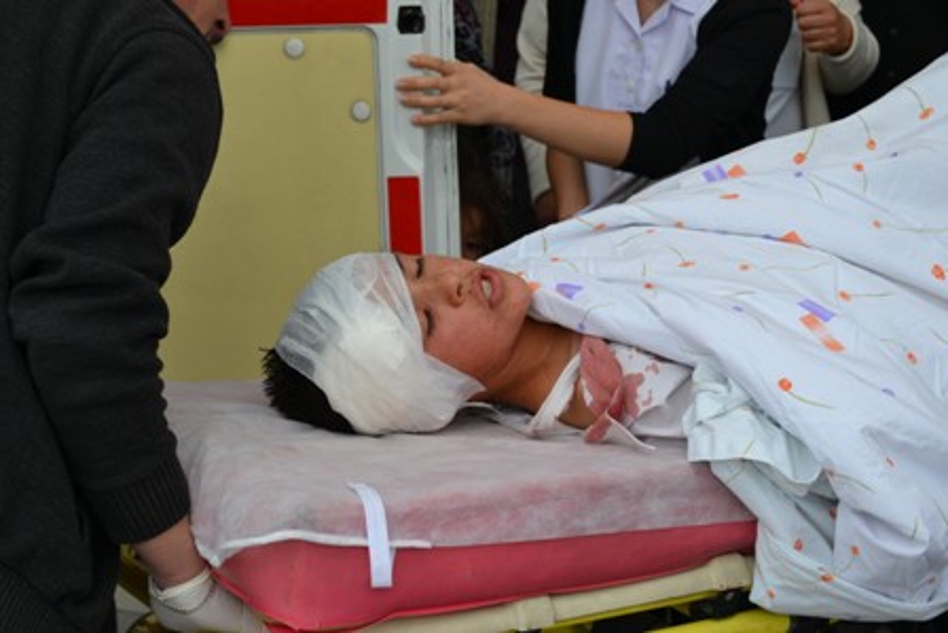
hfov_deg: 24.6
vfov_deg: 16.6
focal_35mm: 82
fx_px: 2173
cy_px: 316
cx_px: 474
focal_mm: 55
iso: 100
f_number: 7.1
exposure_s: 1/200
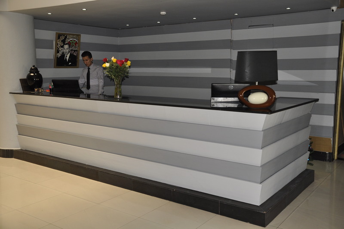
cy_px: 114
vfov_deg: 36.8
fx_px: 344
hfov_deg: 53.2
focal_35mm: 36
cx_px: 172
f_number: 3.8
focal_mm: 24
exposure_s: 1/60
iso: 400
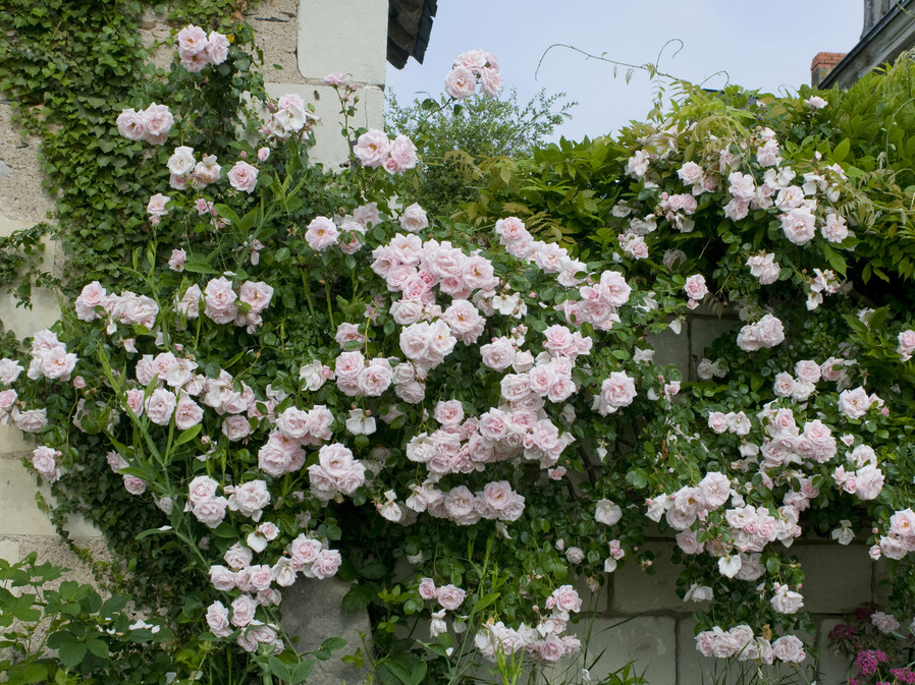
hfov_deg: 41.2
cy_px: 344
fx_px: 1216
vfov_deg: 31.5
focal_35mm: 46
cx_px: 494
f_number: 8
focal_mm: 28
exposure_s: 1/500
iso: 200
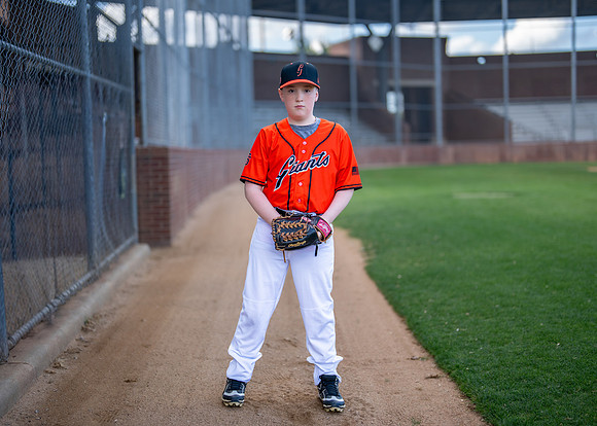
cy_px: 210
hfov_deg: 34.9
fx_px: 951
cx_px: 291
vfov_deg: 25.3
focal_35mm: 56
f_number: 1.2
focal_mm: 50
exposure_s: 1/2000
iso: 125
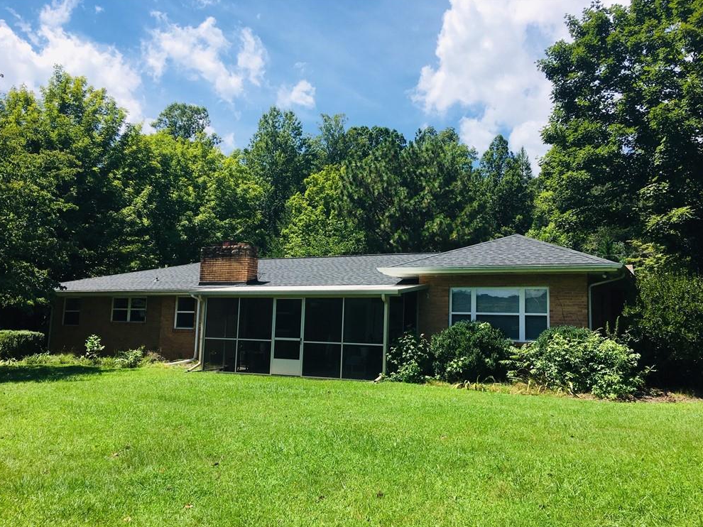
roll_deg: -1.7
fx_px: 609
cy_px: 269
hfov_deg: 60.0
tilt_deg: +6.3
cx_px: 357
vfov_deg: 46.8
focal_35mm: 30
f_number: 2.2
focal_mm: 4.15
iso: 25
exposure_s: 1/1508
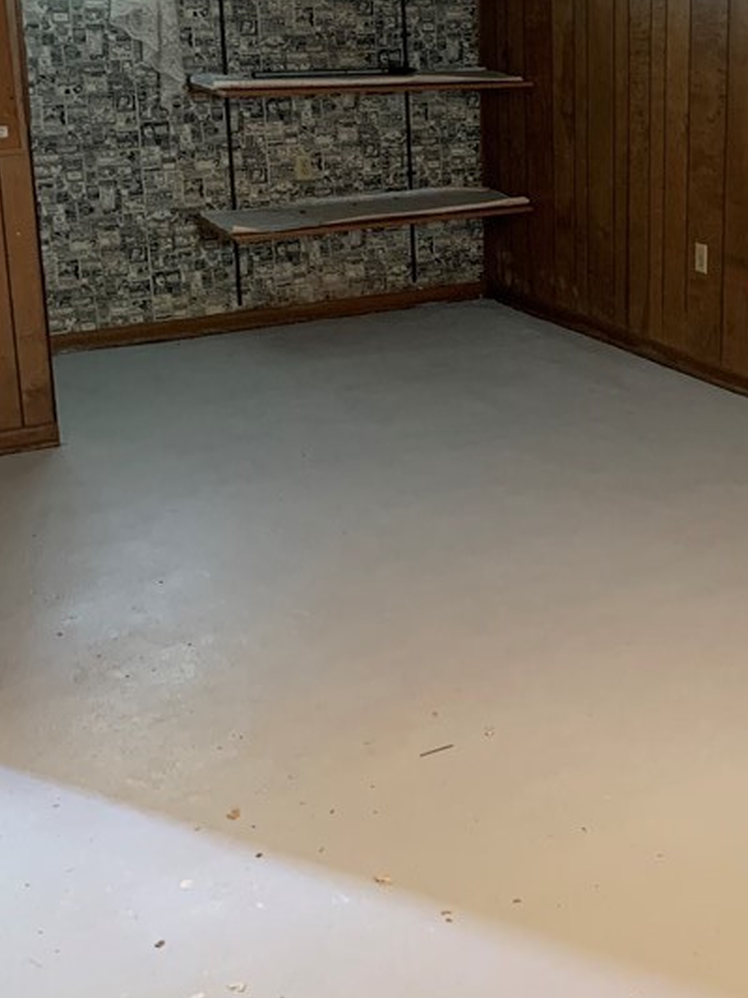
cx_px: 660
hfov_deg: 28.1
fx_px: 1441
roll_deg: +0.0
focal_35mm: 50
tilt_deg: -11.9
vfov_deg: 37.6
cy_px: 310
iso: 400
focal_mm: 4.25
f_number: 1.8
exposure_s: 1/40
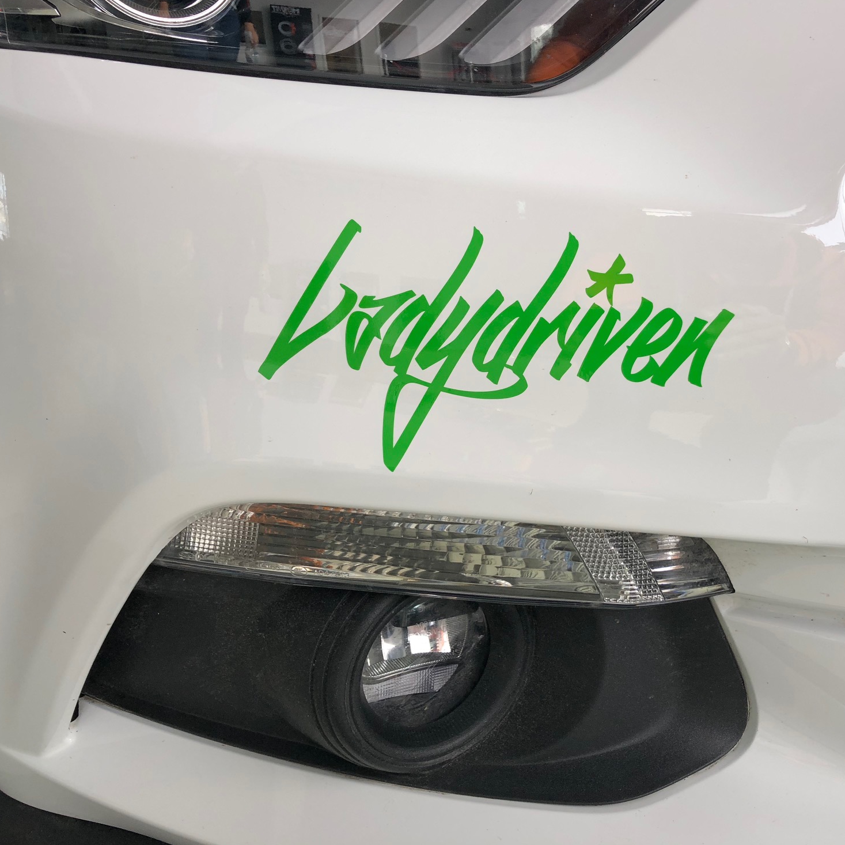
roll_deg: -1.5
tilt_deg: -9.4
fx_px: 939
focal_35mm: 34
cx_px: 558
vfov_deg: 48.4
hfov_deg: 47.7
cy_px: 411
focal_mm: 4
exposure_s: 1/100
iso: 40
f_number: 1.8
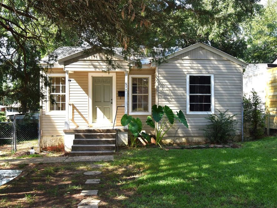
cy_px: 102
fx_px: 240
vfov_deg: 46.8
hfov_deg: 59.9
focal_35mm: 30
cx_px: 145
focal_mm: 18
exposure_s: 1/125
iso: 100
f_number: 5.6
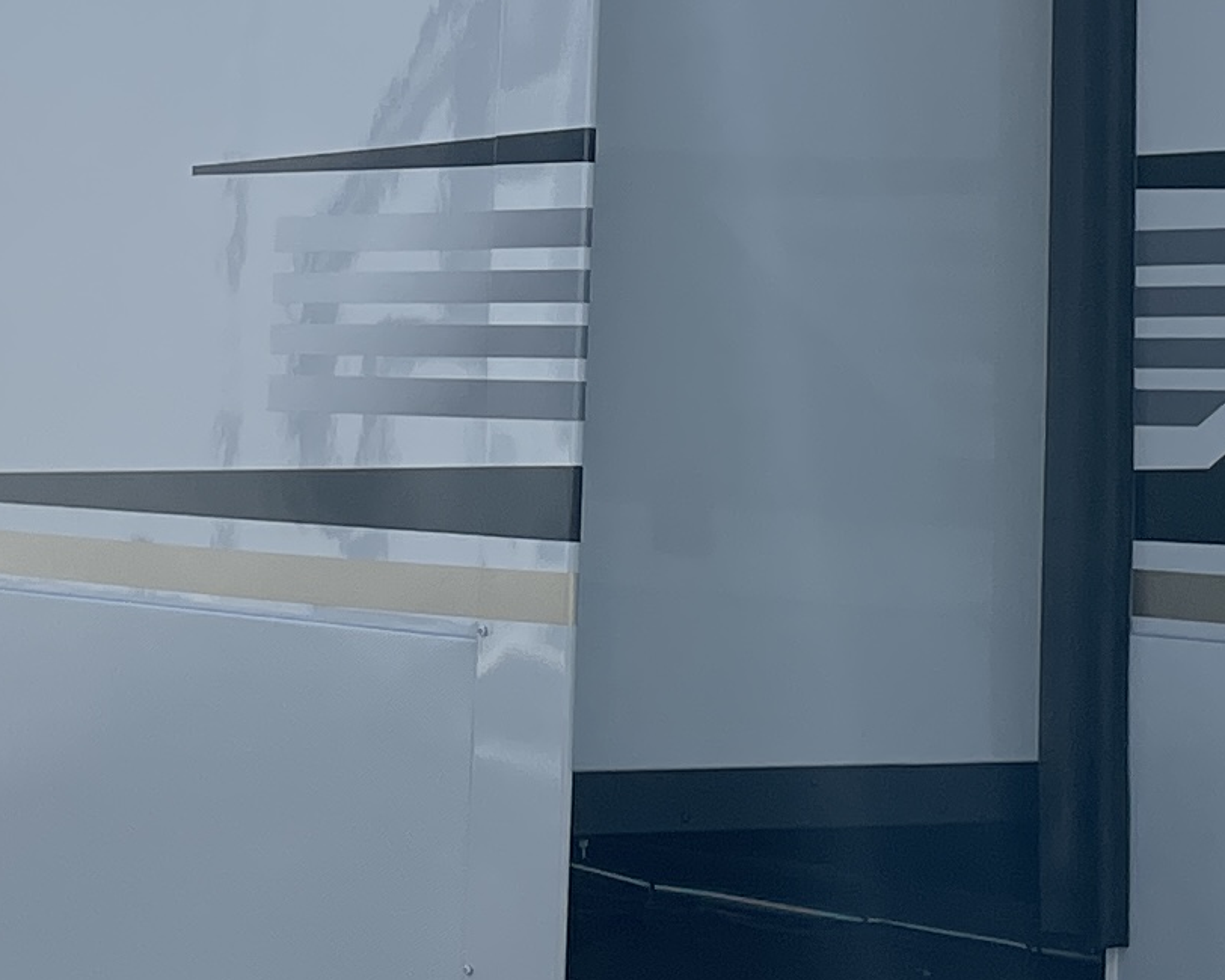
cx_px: 487
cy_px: -60
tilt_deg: +7.1
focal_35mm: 126
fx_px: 4569
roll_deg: -1.5
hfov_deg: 15.3
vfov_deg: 12.1
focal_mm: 4.2
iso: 32
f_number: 1.6
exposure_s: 1/3040
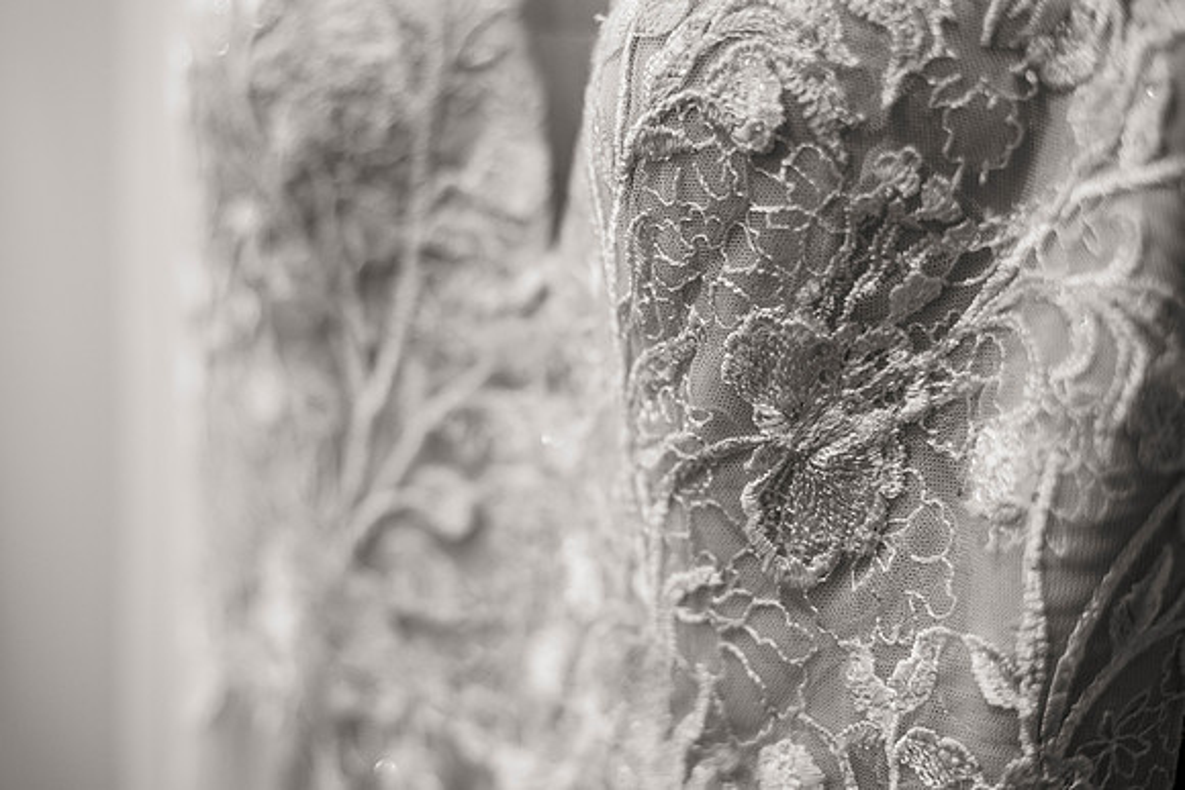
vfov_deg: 27.0
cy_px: 395
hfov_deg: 39.6
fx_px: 1646
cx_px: 592
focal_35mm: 50
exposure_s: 1/200
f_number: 2.5
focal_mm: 50
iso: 800
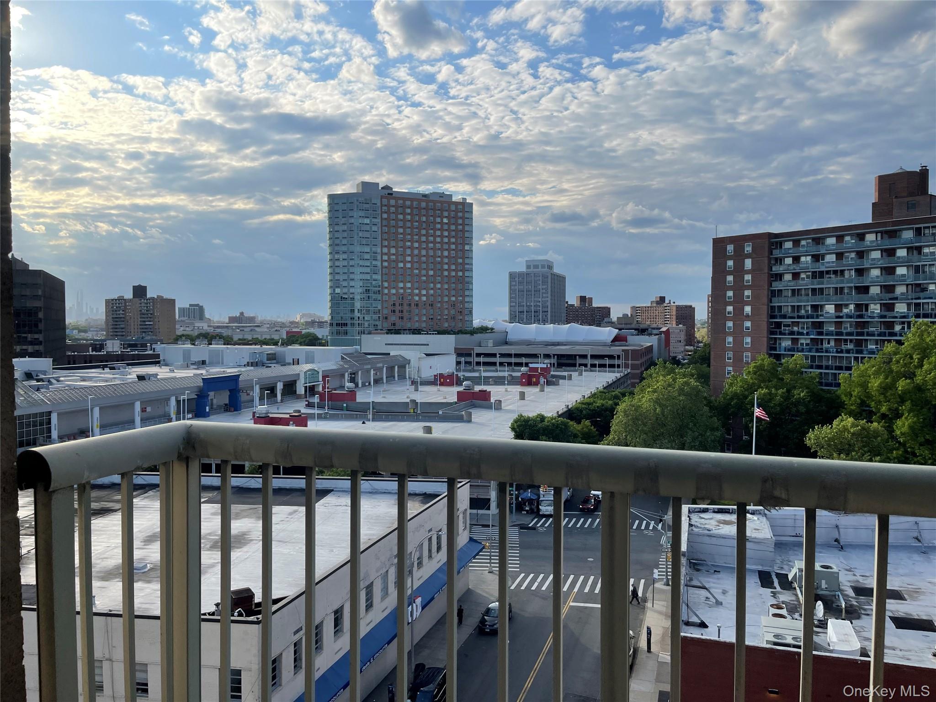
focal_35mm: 25
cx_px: 468
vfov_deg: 54.9
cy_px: 351
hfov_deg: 69.4
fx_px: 676
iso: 32
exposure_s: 1/3003
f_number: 1.6
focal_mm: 5.1
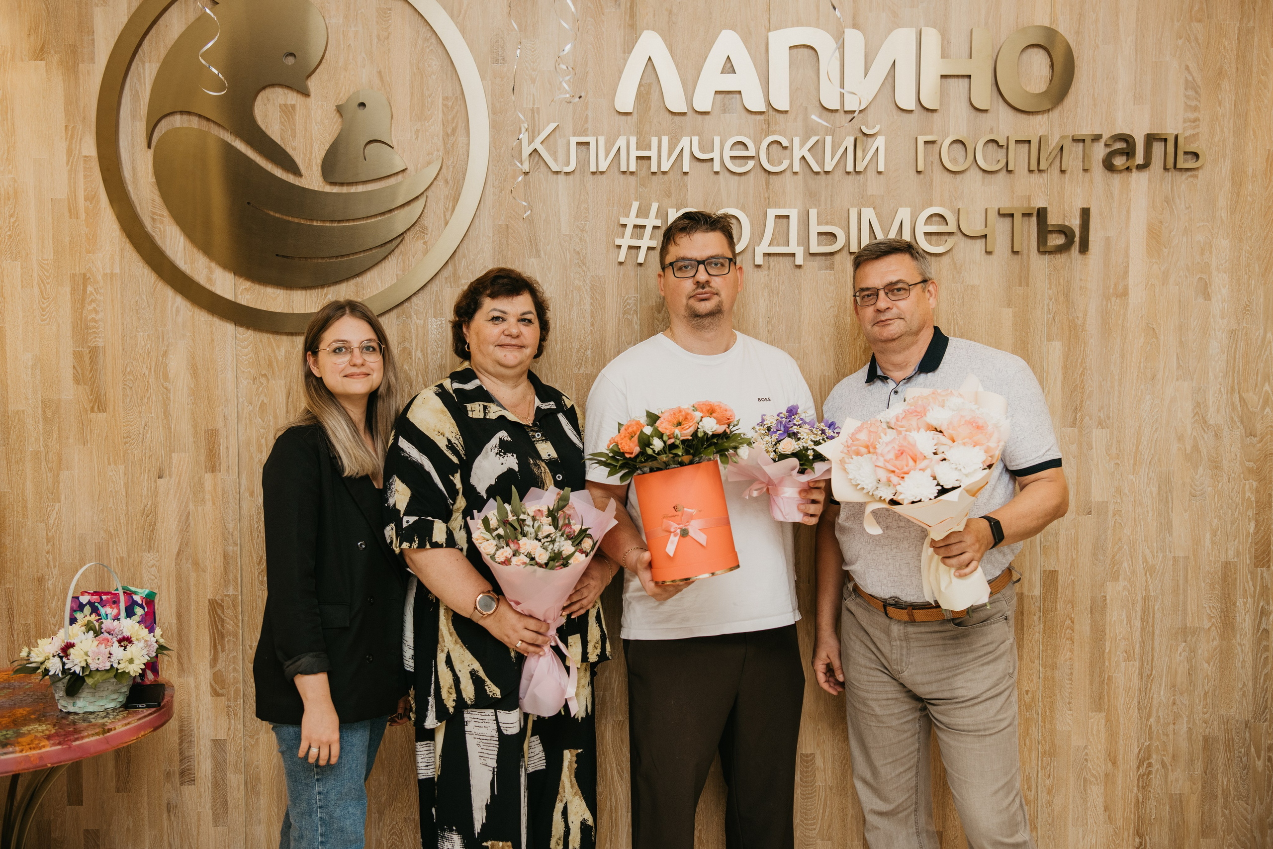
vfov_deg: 33.6
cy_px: 424
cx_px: 636
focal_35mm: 40
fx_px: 1408
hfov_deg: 48.7
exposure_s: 1/160
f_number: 4
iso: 160
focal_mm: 38
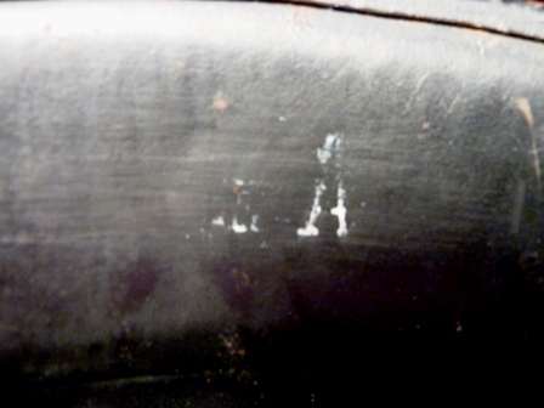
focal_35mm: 25
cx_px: 272
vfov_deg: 54.9
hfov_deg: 69.4
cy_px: 204
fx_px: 393
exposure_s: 1/13
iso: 400
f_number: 3.3
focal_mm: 4.1
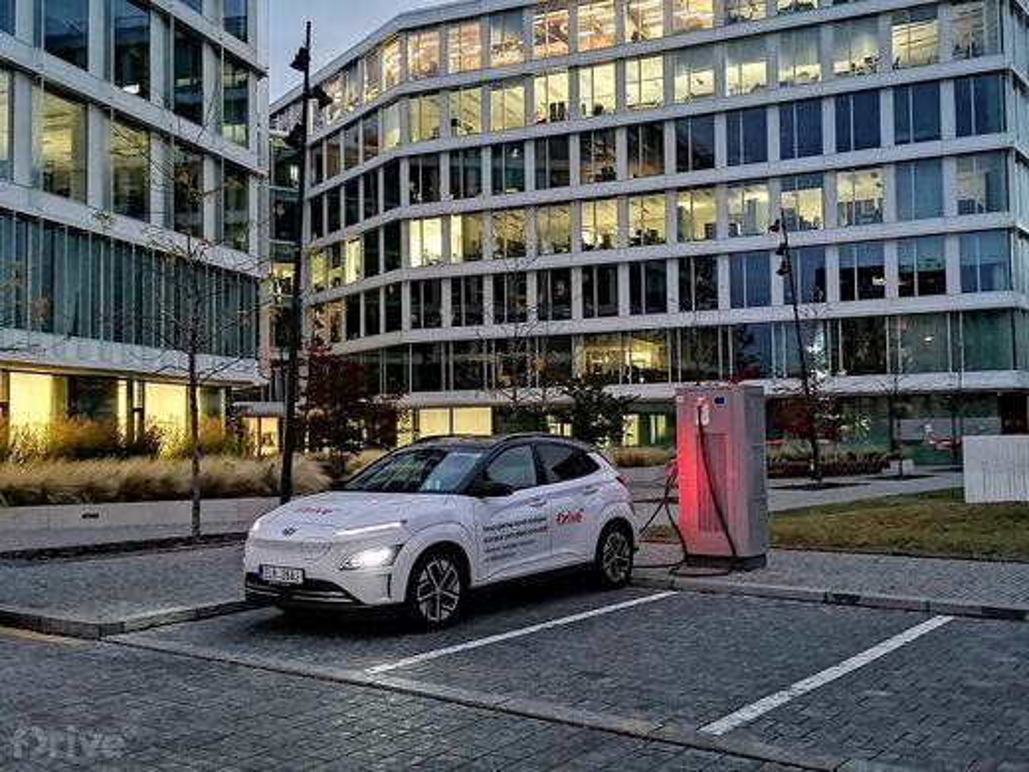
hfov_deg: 51.4
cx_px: 514
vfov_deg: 39.7
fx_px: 1070
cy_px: 386
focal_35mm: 36
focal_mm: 5.3
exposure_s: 4
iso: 640
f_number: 1.8
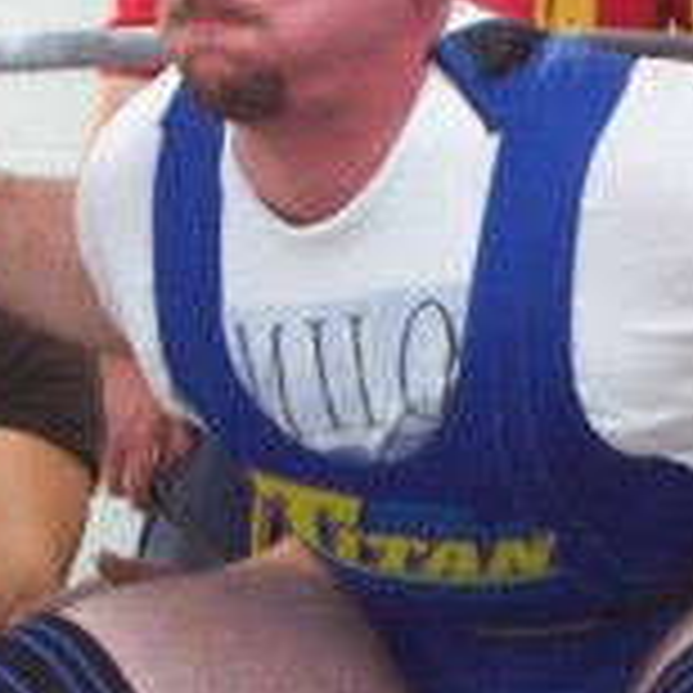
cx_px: 801
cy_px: 360
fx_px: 8539
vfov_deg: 4.6
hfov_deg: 4.6
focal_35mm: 377
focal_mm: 13.5
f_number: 4.1
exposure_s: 1/90
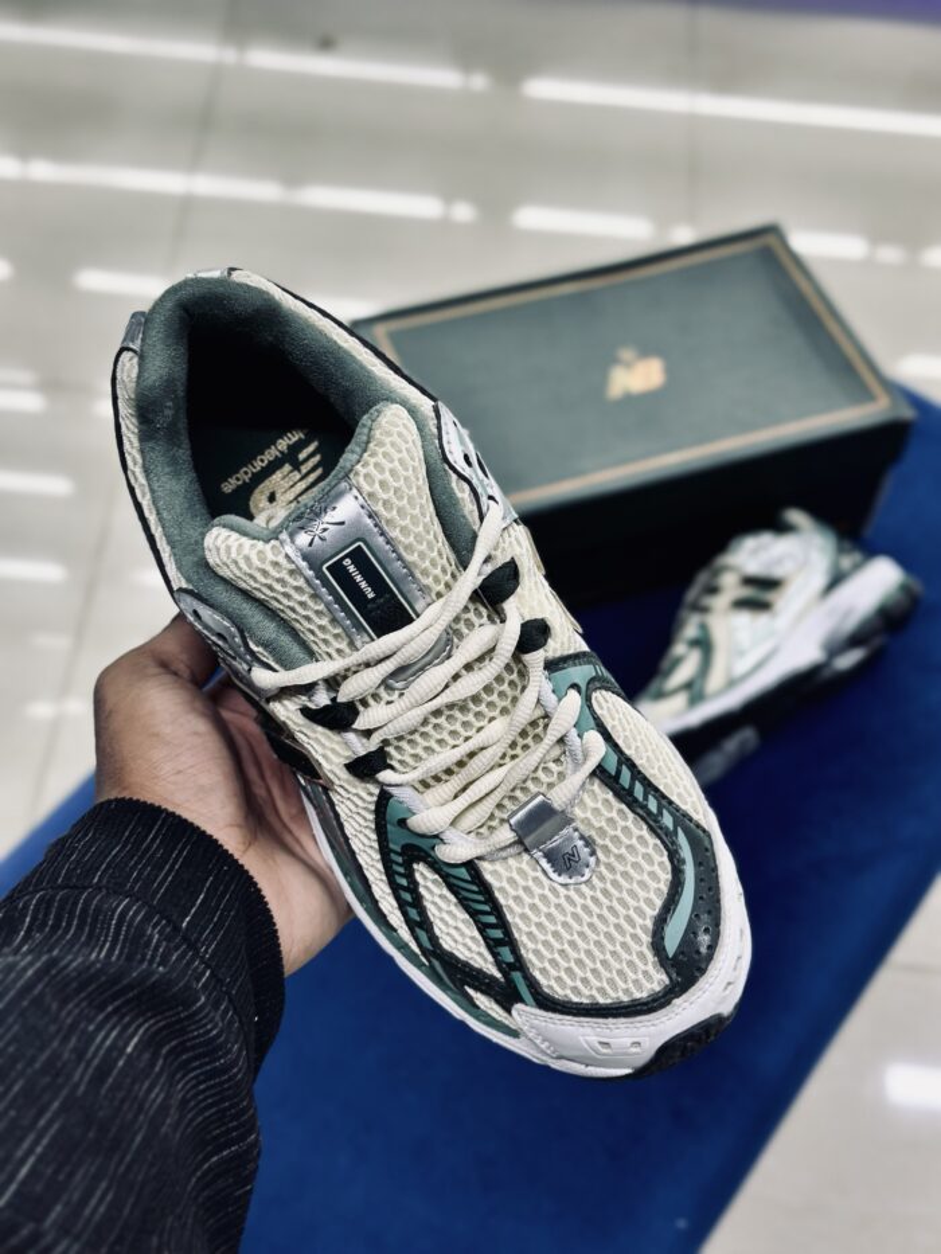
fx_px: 1739
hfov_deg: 30.3
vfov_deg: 39.7
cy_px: 627
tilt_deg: -51.7
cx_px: 470
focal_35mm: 48
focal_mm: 6.86
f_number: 1.78
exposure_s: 1/100
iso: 80
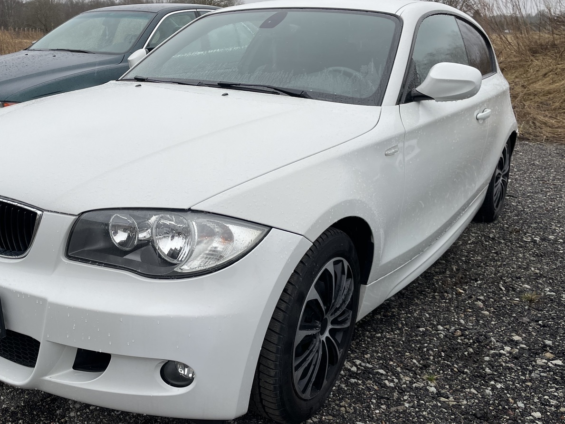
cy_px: 188
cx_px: 190
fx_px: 571
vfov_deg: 40.6
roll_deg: -0.4
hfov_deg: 51.7
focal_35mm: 35
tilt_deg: -14.9
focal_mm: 4.2
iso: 32
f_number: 1.6
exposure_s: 1/344
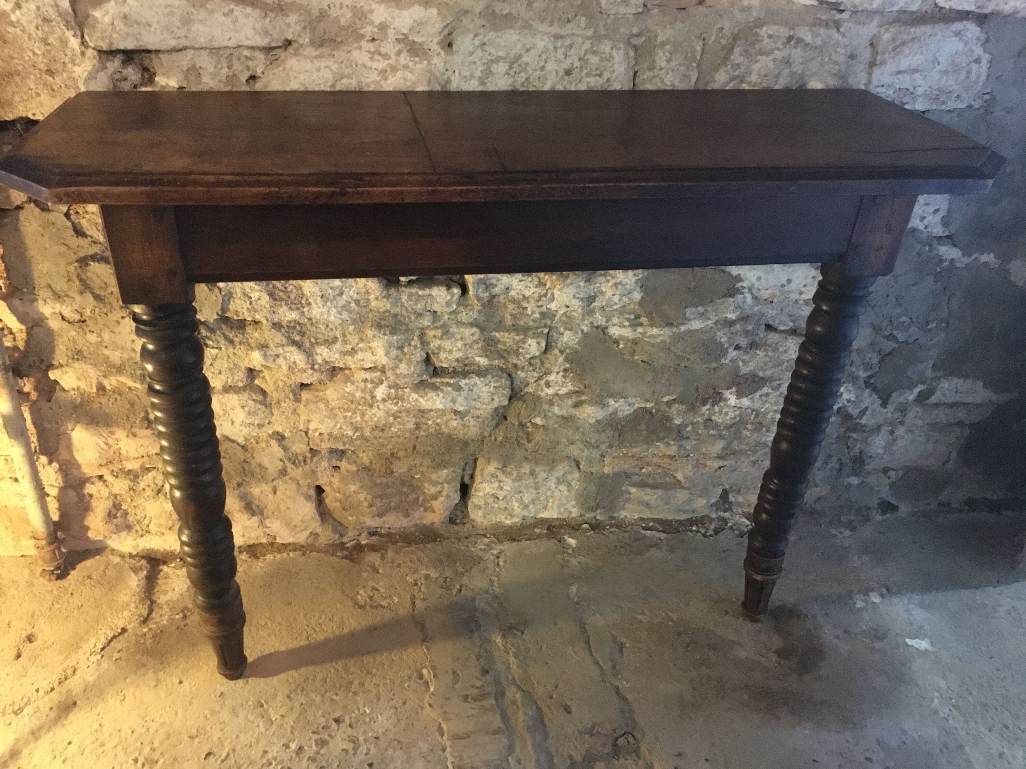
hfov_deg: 61.7
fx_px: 860
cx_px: 513
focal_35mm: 29
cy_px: 384
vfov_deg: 48.2
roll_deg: -4.2
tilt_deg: -30.2
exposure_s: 1/17
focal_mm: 4.15
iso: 400
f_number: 2.2
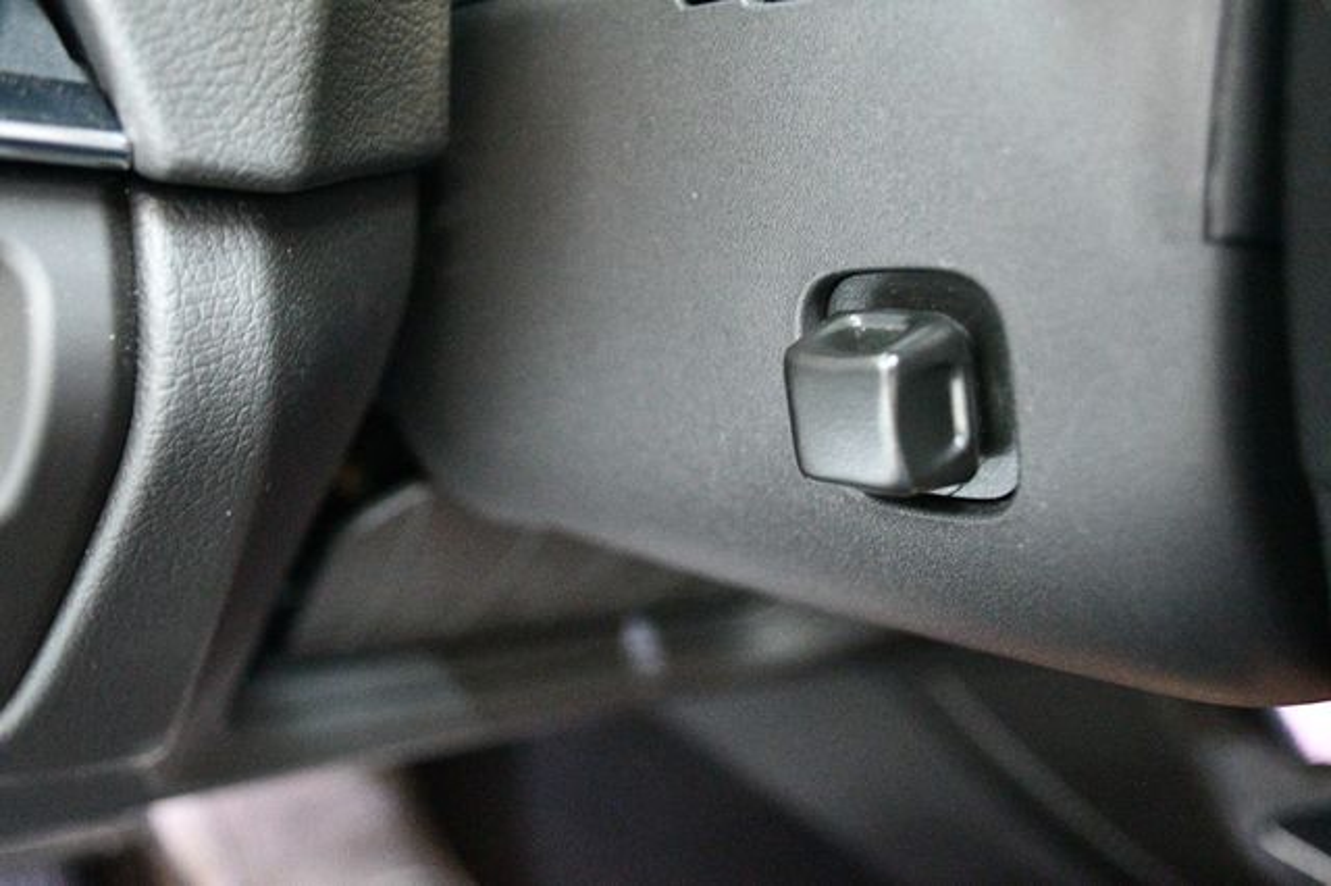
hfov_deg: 49.6
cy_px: 443
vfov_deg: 34.2
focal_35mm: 39
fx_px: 1441
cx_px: 666
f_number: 4.2
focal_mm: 26
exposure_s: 1/20
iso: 12800
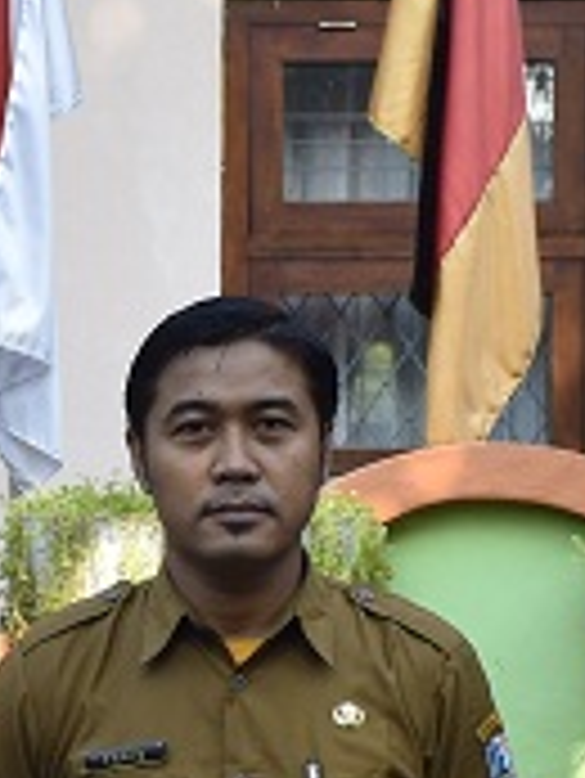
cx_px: 68
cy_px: 931
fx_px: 3933
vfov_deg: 11.1
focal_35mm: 175
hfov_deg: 8.5
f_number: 5
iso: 250
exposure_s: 1/320
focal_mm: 21
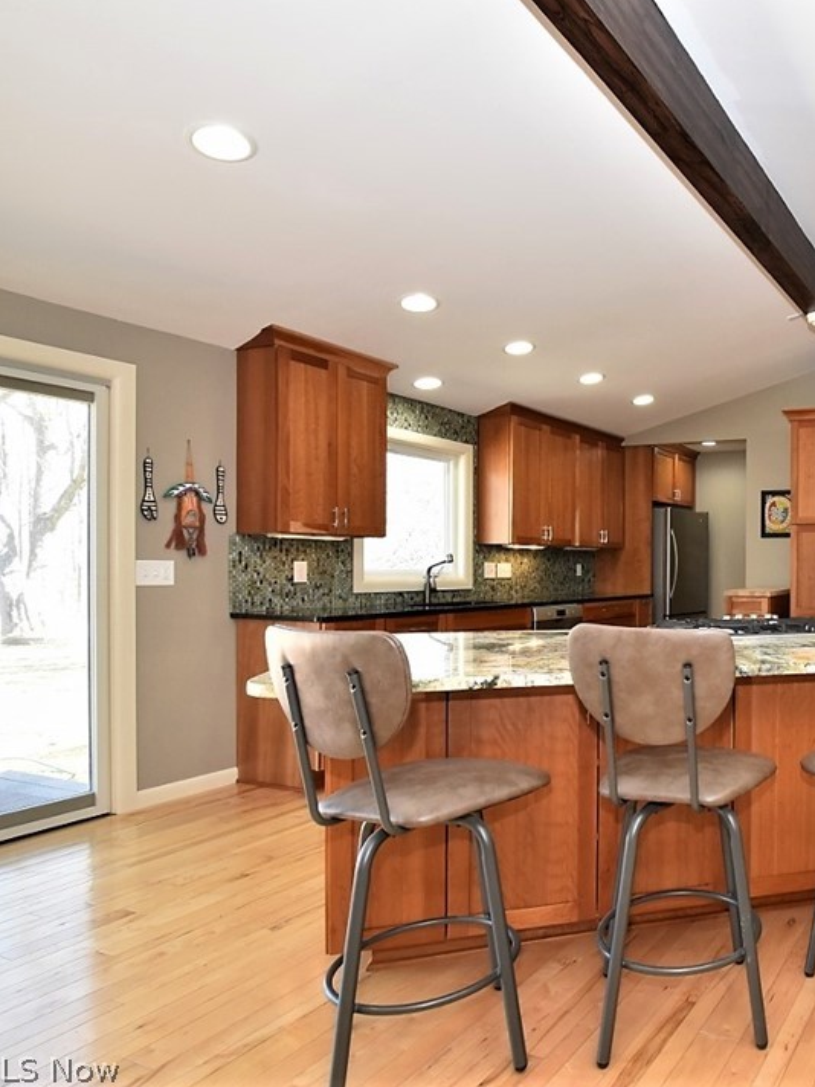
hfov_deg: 50.8
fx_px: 691
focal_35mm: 22
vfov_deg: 76.4
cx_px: 792
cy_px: 541
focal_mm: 10
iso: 800
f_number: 14
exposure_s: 1/25
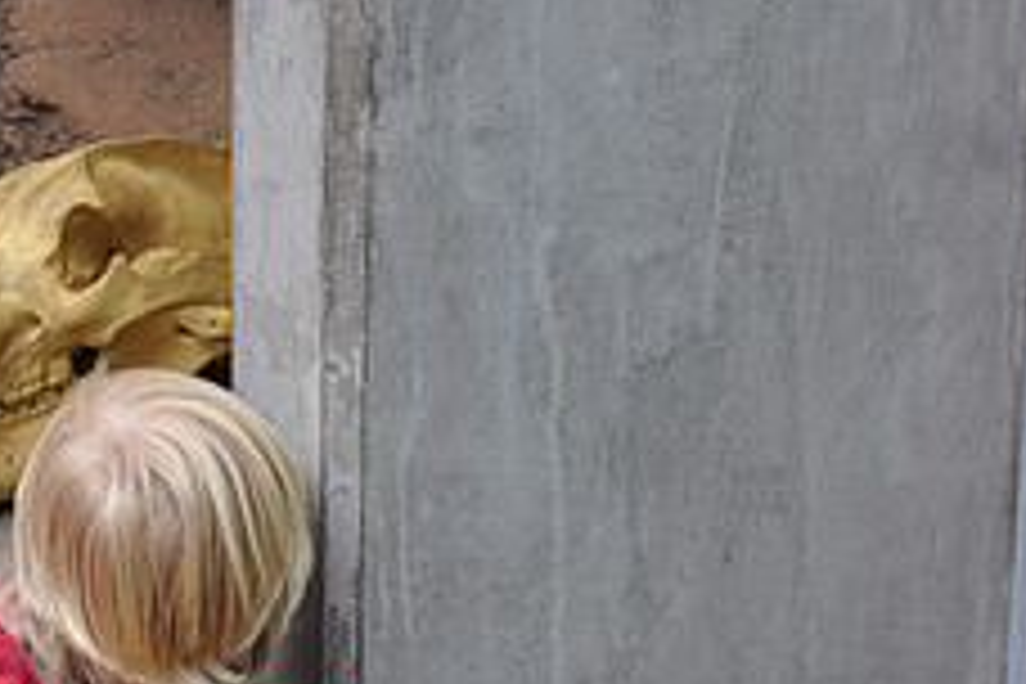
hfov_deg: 16.1
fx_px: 3477
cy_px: 493
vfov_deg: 11.2
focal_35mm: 122
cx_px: -207
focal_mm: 32
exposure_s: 1/200
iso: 320
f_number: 7.1
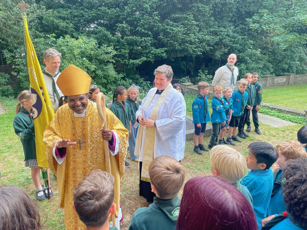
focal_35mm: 26
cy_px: 115
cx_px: 154
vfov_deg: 53.1
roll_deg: +1.6
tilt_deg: -15.1
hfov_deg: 67.3
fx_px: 231
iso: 50
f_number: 1.6
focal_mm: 4.2
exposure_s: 1/121
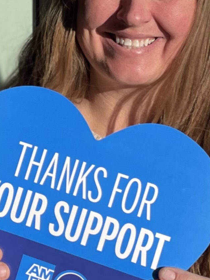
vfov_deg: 15.9
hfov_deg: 11.8
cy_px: 96
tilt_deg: -5.9
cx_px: -17
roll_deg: +0.6
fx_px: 1003
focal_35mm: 124
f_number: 1.6
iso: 50
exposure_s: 1/6494
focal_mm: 4.2
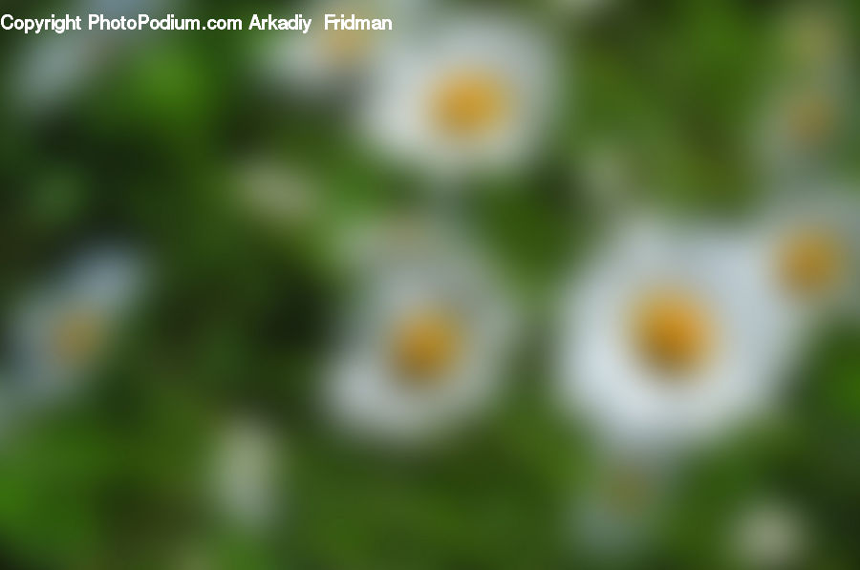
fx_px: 3399
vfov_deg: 9.6
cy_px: 285
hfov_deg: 14.4
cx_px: 430
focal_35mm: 142
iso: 2000
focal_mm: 95
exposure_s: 1/800
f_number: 29
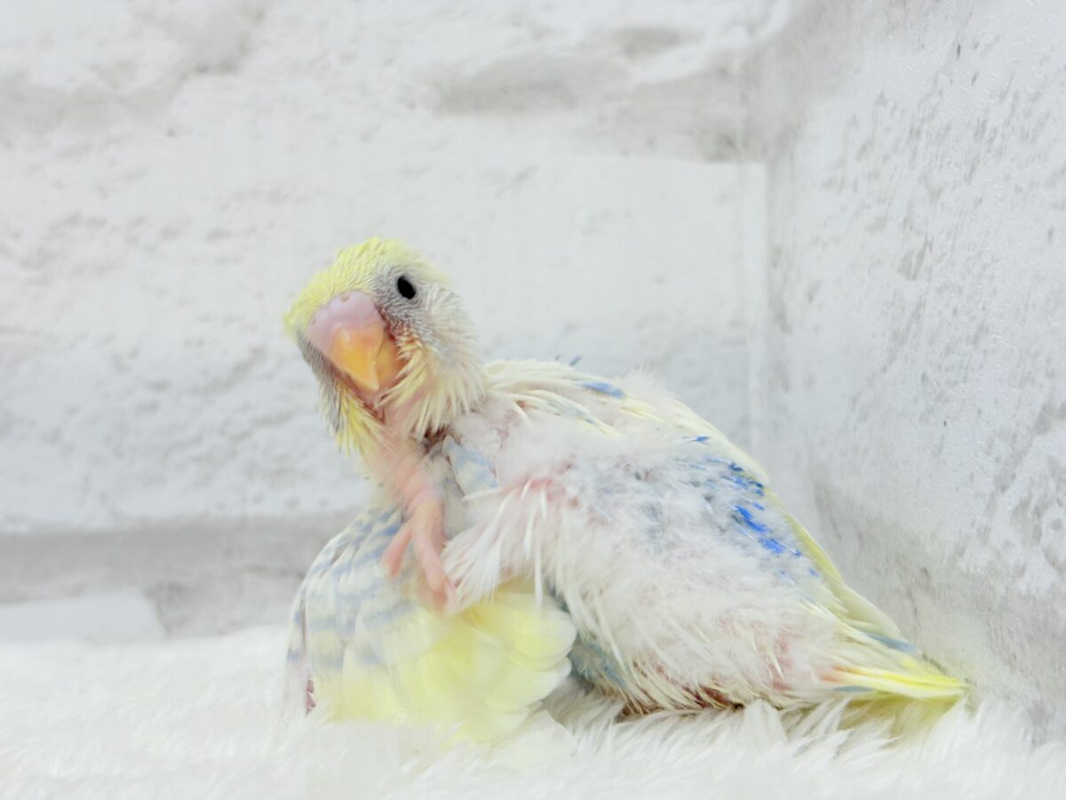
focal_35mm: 52
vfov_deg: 28.0
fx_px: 1601
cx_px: 533
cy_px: 400
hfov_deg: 36.8
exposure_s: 1/100
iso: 64
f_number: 1.6
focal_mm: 5.96
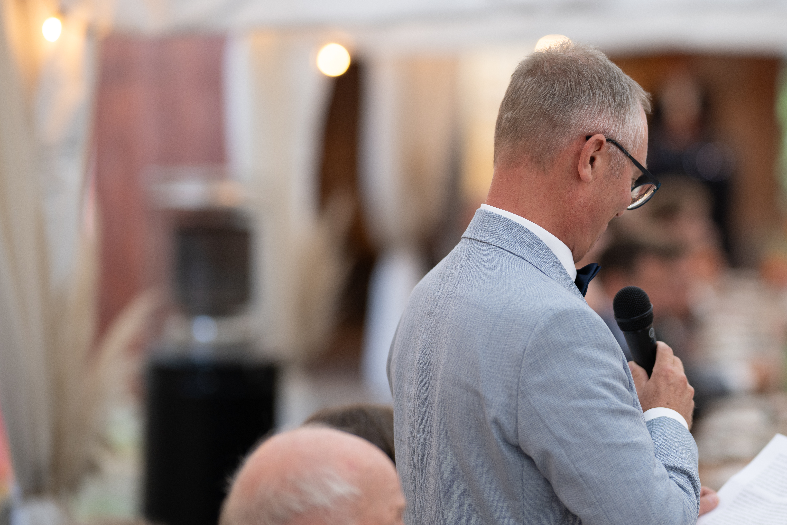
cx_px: 634
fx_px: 3191
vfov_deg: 9.4
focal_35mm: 146
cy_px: 215
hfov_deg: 14.0
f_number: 1.4
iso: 200
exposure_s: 1/160
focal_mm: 85
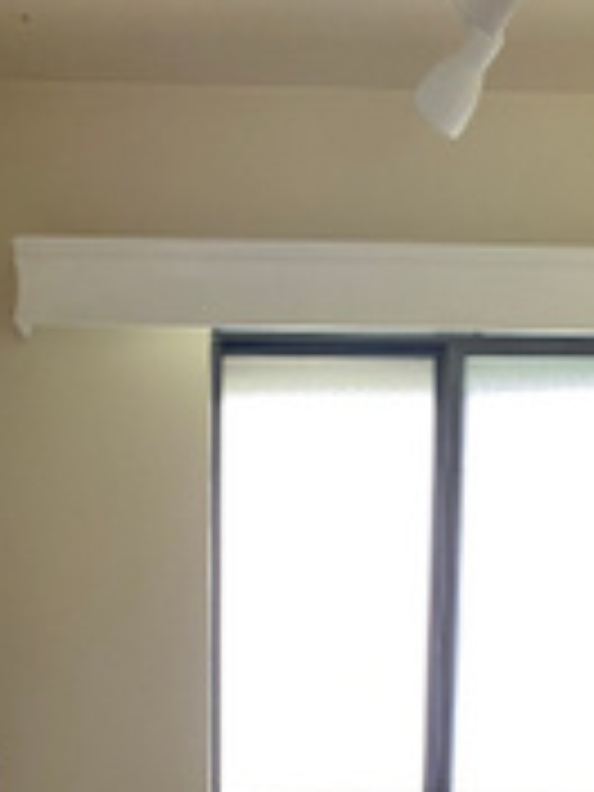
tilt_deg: -10.7
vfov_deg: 23.8
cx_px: 279
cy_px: 1058
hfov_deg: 20.7
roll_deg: -0.5
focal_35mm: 71
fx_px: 1624
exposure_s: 1/60
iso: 160
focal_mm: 4.25
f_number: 1.8
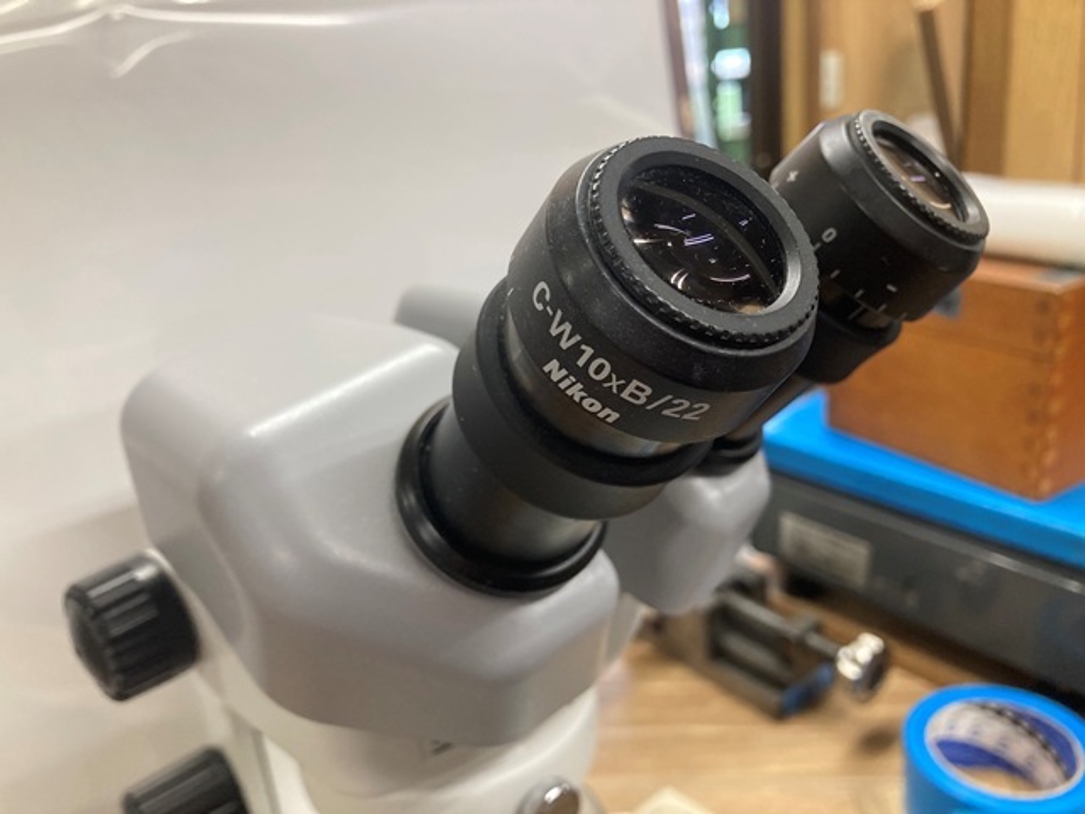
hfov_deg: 63.4
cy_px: 407
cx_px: 542
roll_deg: +5.2
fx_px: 878
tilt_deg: -18.4
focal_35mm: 28
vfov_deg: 49.7
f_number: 1.8
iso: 100
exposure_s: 1/60
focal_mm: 3.99
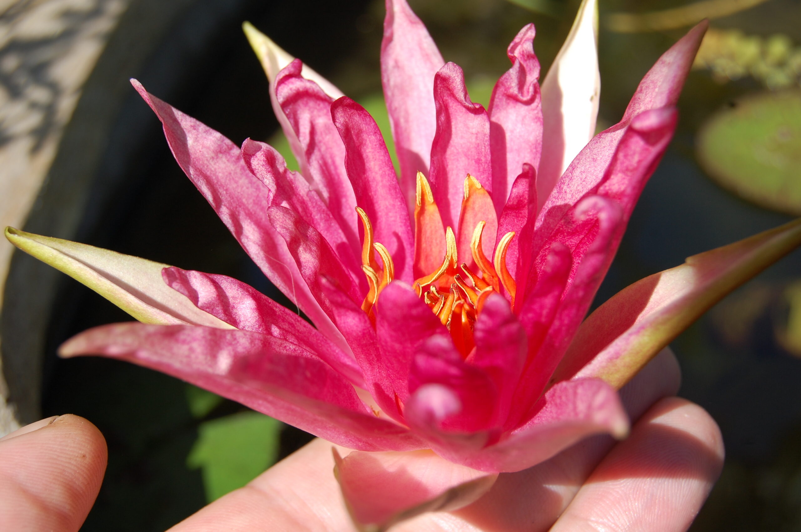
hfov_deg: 31.9
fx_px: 1400
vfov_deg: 21.5
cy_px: 266
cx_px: 400
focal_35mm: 63
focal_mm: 42
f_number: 9
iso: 200
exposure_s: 1/320
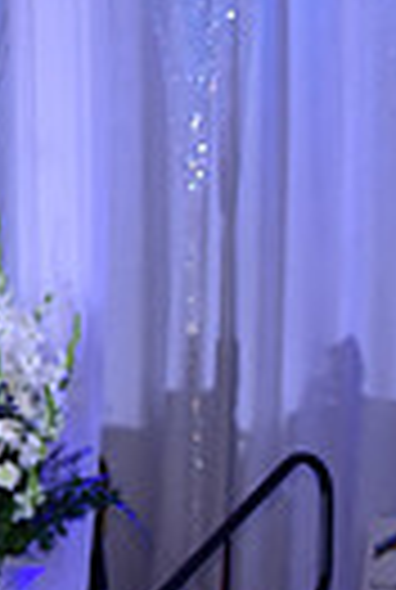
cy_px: 991
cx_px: 808
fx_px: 6237
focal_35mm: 380
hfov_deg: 3.6
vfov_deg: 5.3
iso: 1000
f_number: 4.5
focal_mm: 86
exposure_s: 1/250
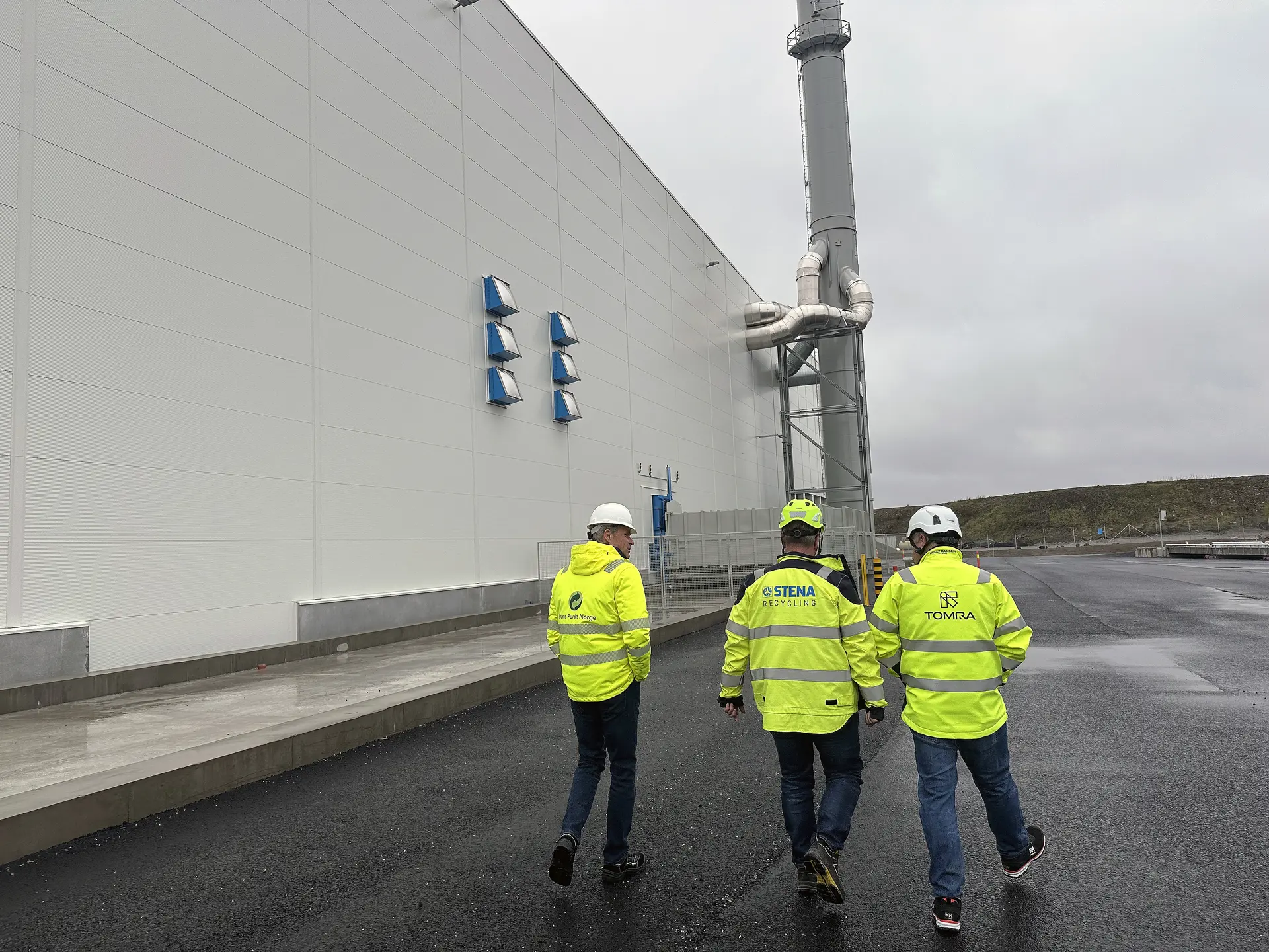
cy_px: 476
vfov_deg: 56.8
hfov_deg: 71.6
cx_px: 634
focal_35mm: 24
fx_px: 880
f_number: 1.78
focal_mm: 6.86
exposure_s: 1/1812
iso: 80
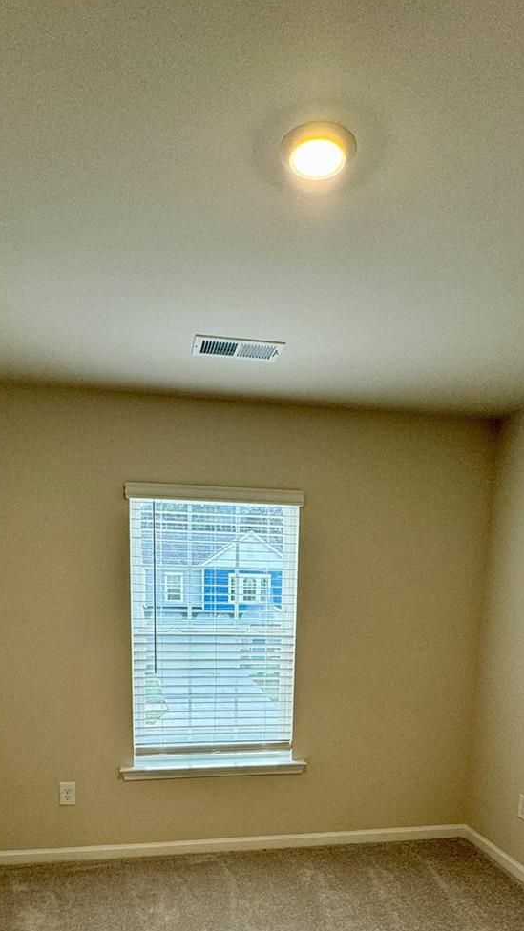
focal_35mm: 24
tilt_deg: -10.5
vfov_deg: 71.3
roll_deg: -0.1
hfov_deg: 47.7
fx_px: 593
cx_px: 251
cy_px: 693
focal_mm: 2.22
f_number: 2.2
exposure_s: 1/120
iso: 100
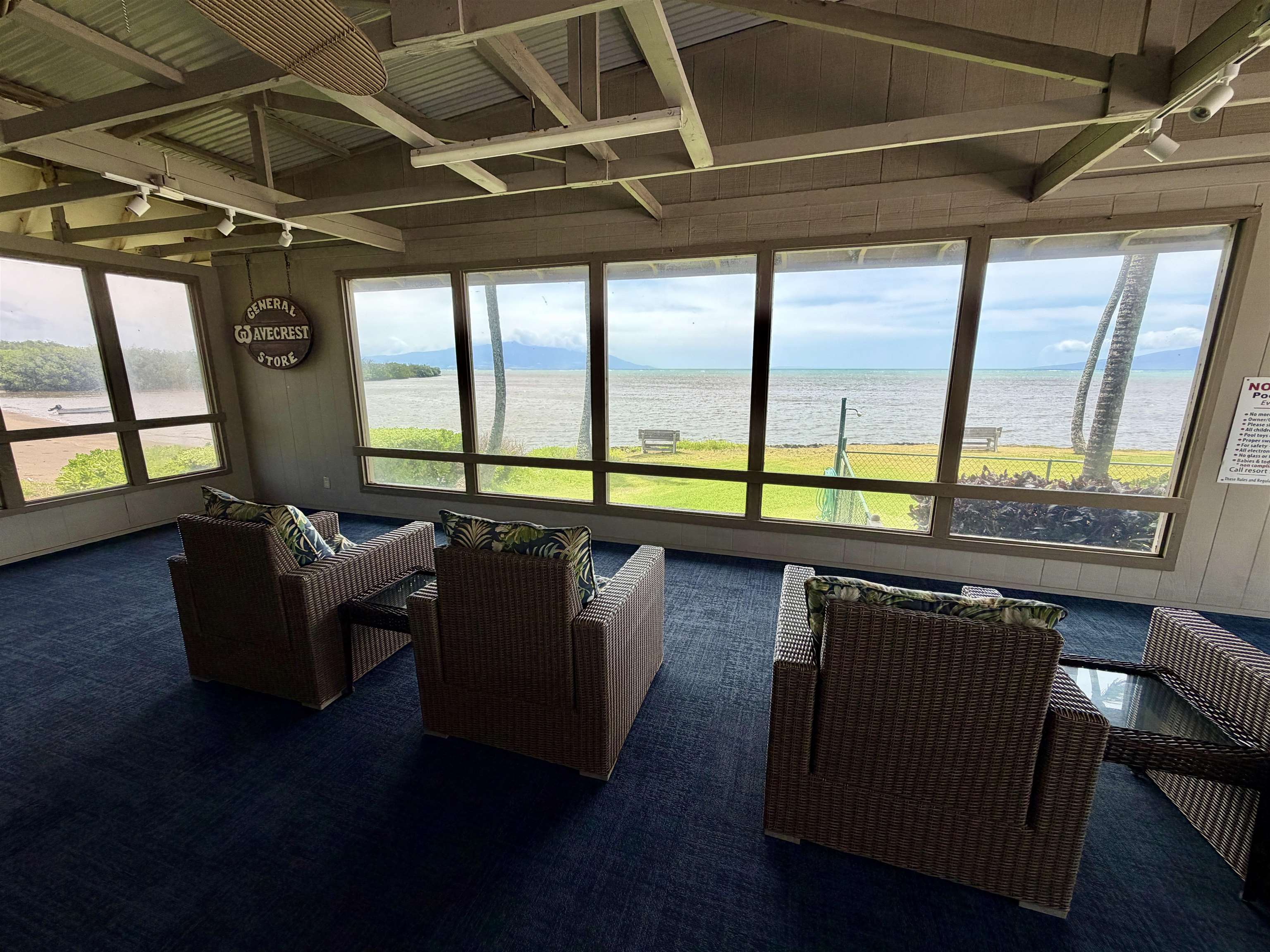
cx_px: 635
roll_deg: +0.5
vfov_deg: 85.7
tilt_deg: -11.8
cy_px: 476
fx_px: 514
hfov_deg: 102.1
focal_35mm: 14
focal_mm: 2.22
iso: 40
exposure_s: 1/596
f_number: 2.2
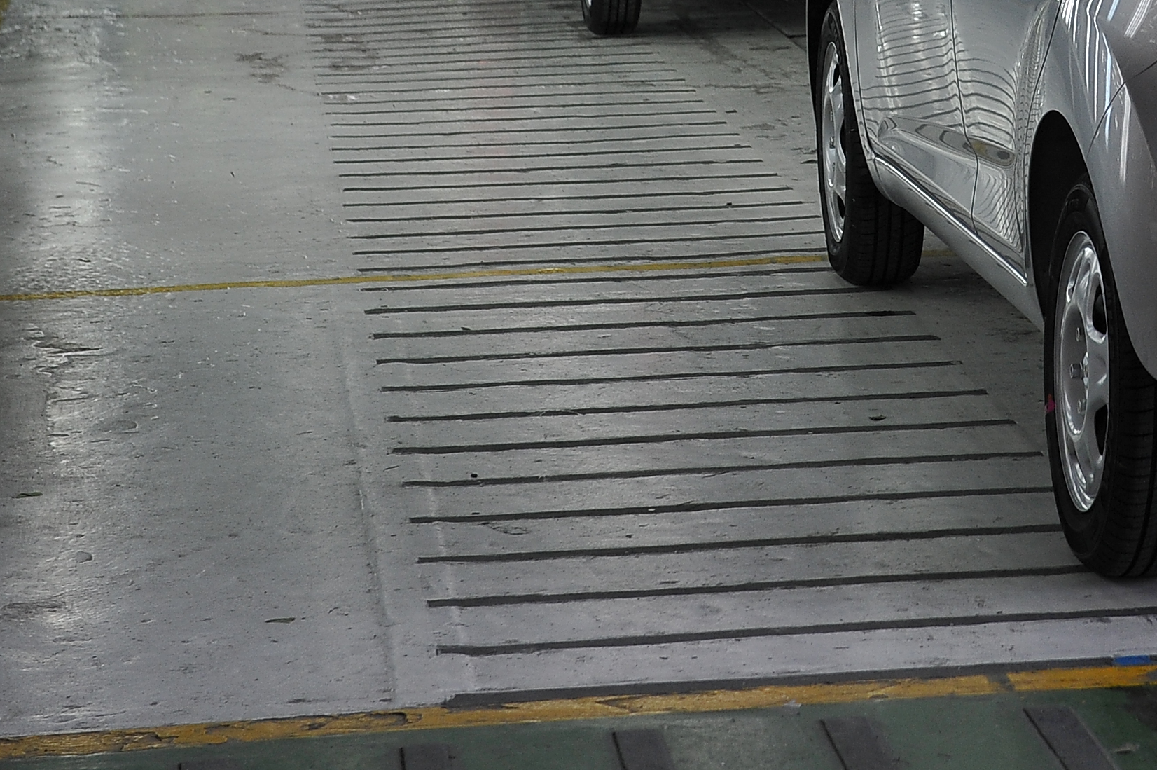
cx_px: 1108
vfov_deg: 10.1
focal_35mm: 134
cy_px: -138
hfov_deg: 15.1
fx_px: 4303
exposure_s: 1/640
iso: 1000
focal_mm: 52
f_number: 4.5
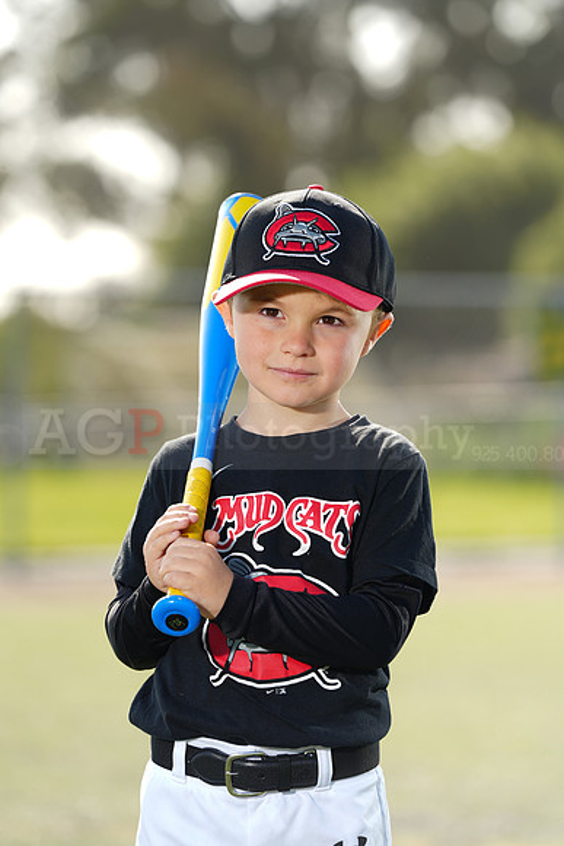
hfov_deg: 7.3
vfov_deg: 10.9
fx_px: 4439
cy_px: 423
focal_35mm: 189
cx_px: 282
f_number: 4.5
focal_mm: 189
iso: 64
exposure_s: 1/250
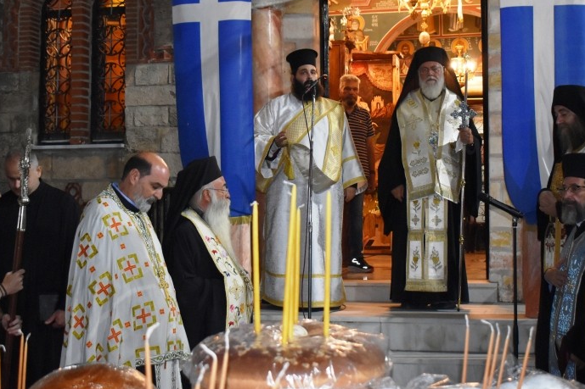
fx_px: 942
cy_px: 140
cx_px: 317
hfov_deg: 34.5
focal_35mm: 58
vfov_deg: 23.3
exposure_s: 1/80
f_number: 4
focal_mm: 26
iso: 1600
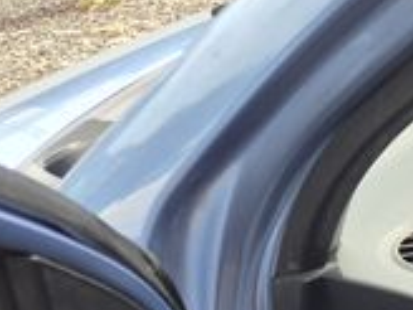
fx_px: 1718
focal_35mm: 144
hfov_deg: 10.7
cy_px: 552
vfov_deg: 9.8
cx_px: 1128
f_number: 1.8
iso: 25
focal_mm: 5.4
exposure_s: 1/297
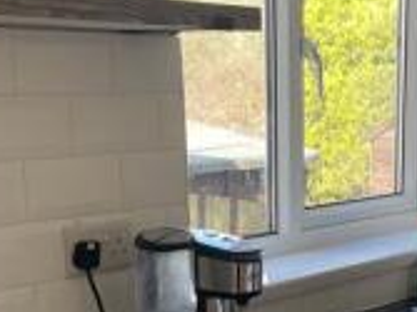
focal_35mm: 91
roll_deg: -0.1
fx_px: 1095
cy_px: 346
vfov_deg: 15.8
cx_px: 413
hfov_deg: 20.9
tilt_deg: -15.2
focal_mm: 4.2
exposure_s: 1/100
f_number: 1.6
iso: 32
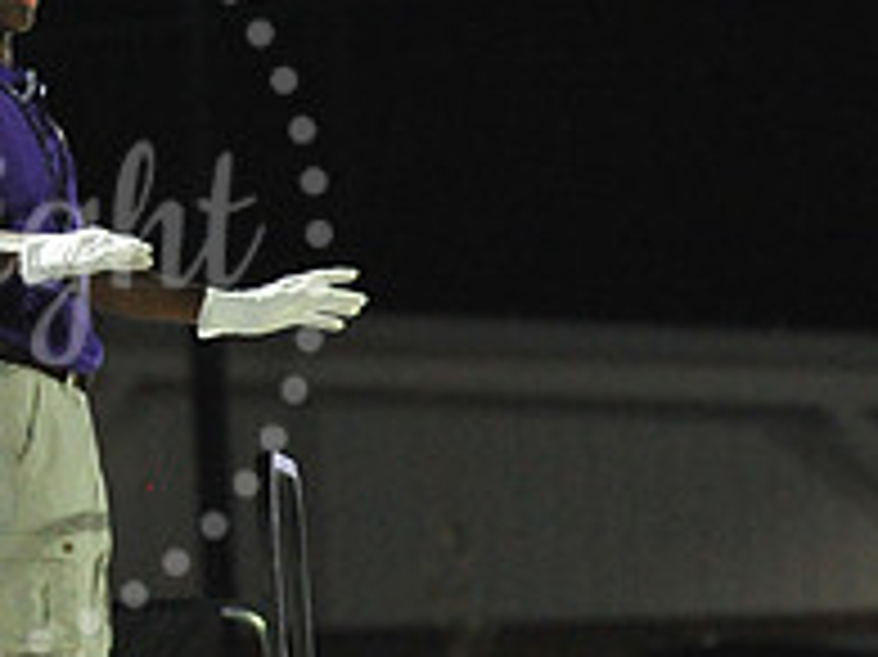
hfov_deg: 3.5
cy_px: 243
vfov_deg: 2.6
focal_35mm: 573
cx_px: -99
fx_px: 14525
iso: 5000
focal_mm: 200
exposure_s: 1/250
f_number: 5.6
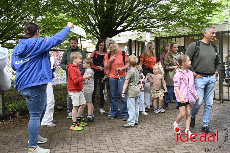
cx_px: 115
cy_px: 76
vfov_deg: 33.3
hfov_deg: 48.5
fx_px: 255
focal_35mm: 40
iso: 8000
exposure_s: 1/400
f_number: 10
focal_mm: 40
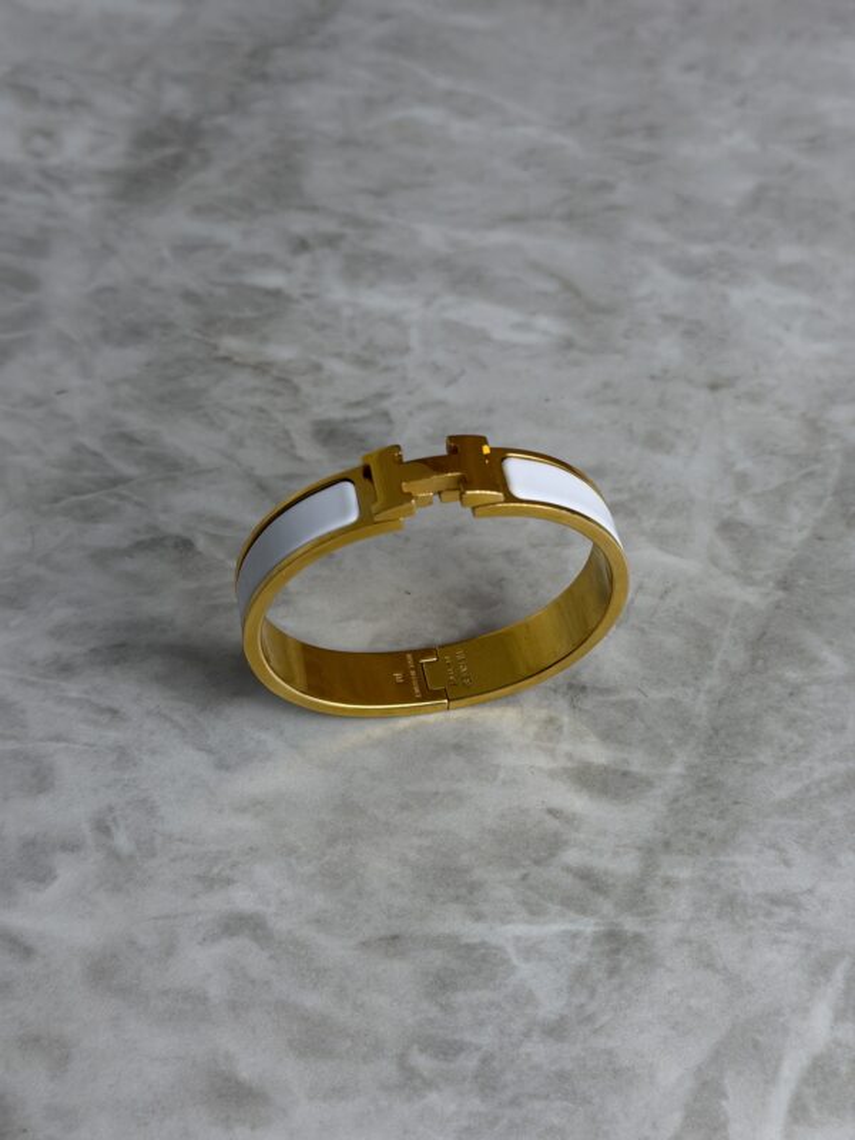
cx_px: 428
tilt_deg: -50.4
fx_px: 1581
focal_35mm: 48
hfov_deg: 30.3
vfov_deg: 39.7
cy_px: 570
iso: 50
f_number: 1.78
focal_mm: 6.76
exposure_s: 1/229
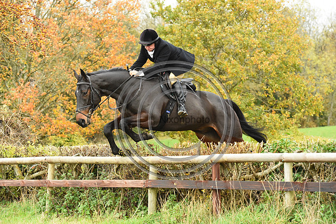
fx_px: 1138
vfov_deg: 11.2
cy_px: 112
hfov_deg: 16.8
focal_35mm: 122
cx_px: 168
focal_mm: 122
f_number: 5.6
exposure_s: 1/1250
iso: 6400
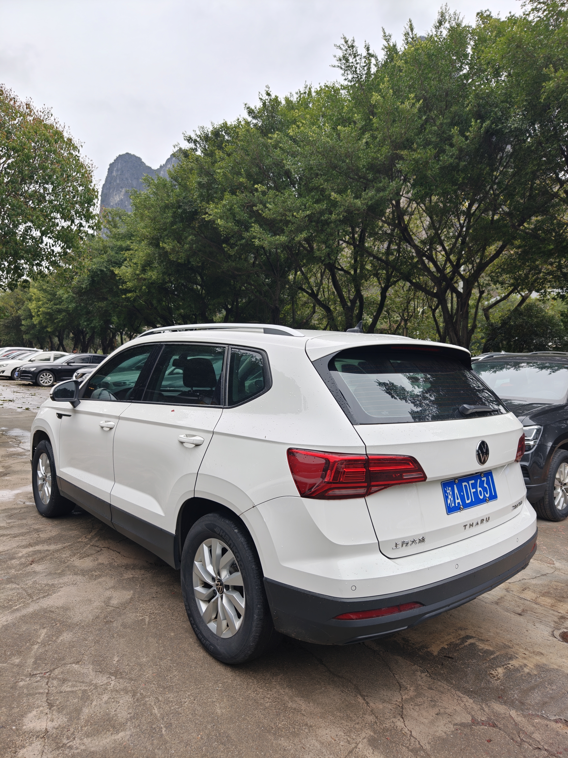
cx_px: 284
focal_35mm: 23
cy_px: 379
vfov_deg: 73.9
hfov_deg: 58.9
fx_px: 503
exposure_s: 1/200
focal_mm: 8.67
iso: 80
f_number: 1.8
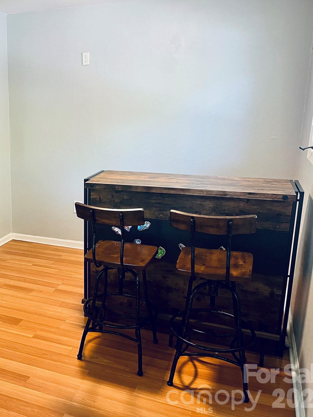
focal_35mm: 35
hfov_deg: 38.7
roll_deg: +0.6
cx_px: 50
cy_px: 207
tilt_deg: -15.1
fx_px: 422
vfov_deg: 52.6
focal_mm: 5.1
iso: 250
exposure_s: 1/60
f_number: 1.6
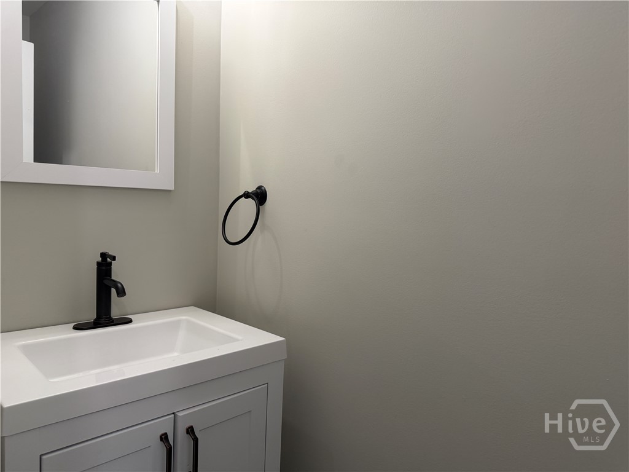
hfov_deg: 71.6
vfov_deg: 56.8
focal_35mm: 24
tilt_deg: -2.3
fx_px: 436
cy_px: 236
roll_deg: -1.8
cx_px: 314
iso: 160
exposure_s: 1/120
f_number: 1.78
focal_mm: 6.76
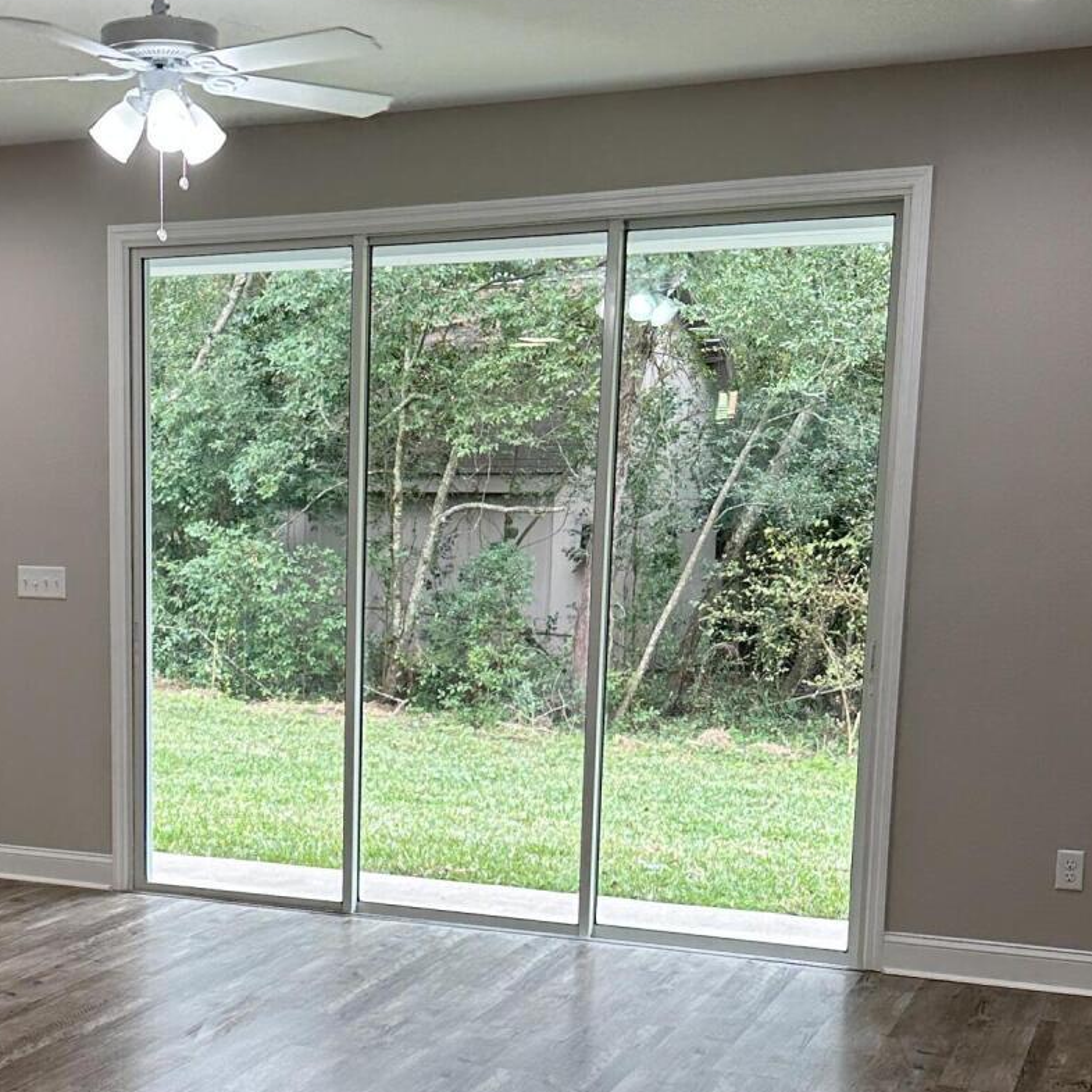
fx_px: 1927
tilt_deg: -9.5
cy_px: 813
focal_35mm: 54
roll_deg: +0.5
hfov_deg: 31.0
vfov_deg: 31.1
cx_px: 254
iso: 125
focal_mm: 6.86
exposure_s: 1/120
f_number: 1.78
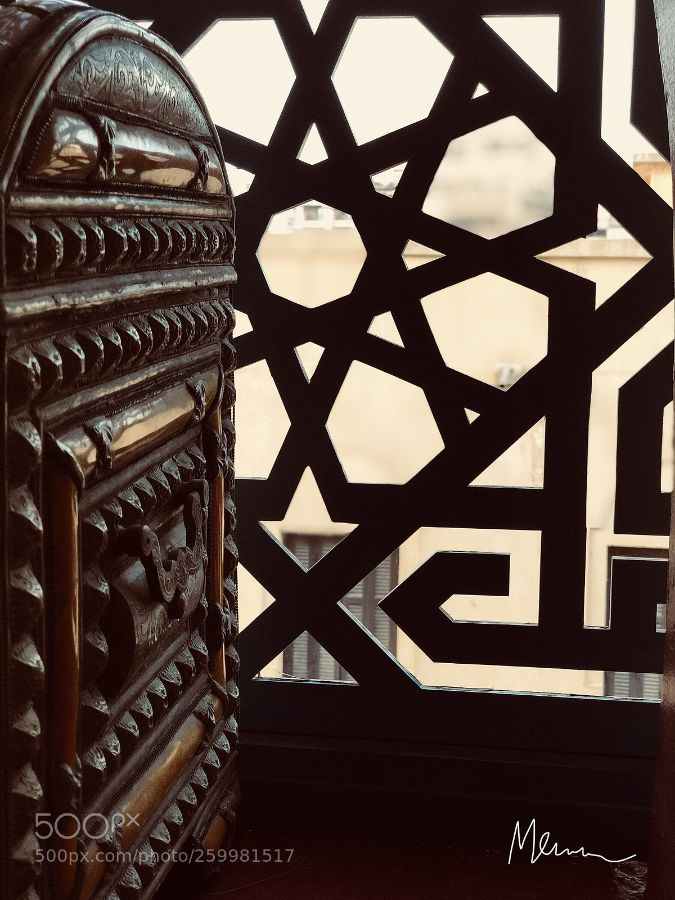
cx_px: 338
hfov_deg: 28.0
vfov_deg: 36.8
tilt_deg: -5.6
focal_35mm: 52
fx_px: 1352
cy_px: 450
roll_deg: -1.1
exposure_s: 1/33
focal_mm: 6
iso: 80
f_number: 2.4
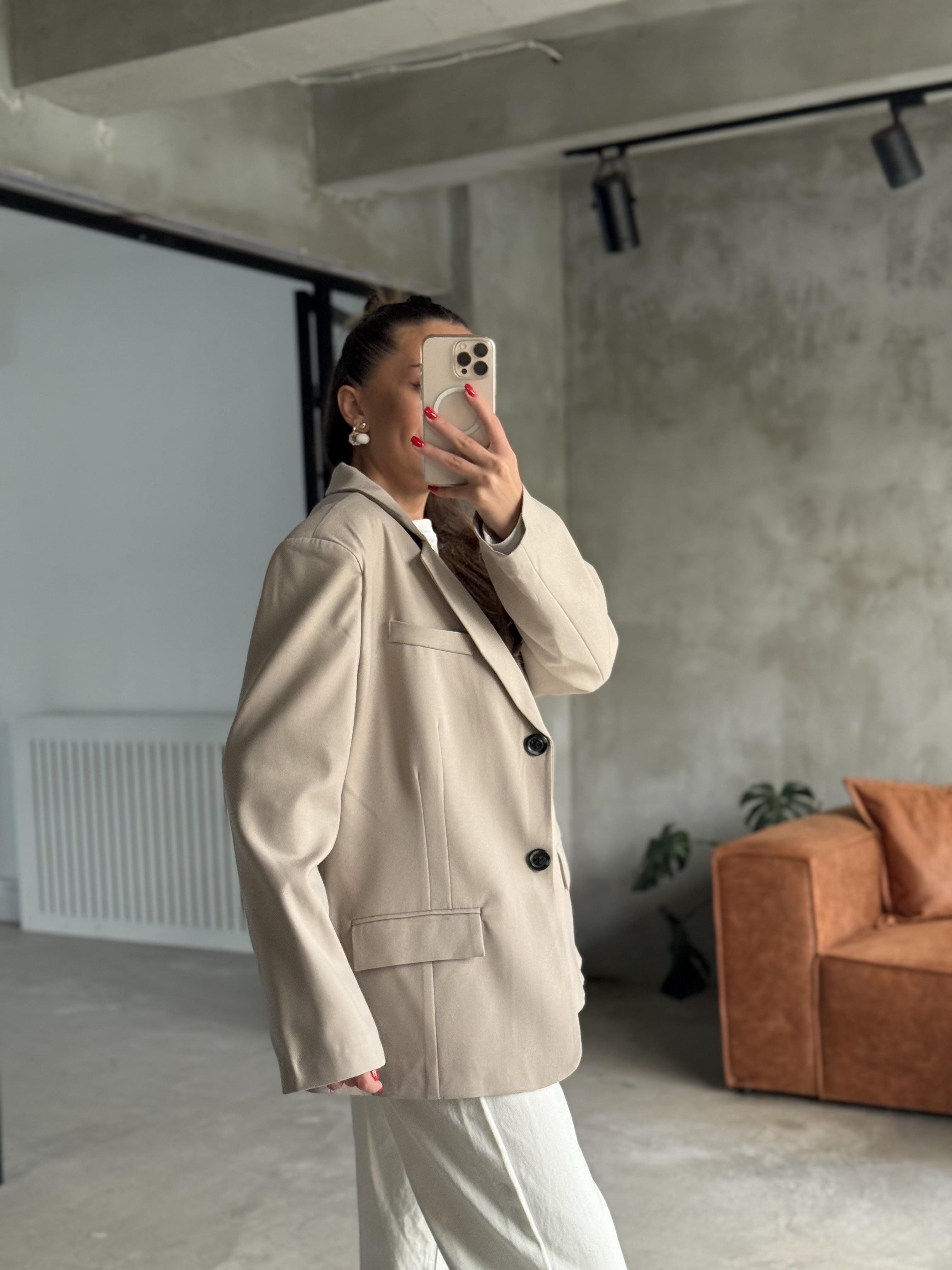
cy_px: 635
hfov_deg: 30.3
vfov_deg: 39.7
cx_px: 476
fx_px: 1760
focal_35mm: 48
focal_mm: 6.76
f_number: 1.78
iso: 250
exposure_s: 1/46
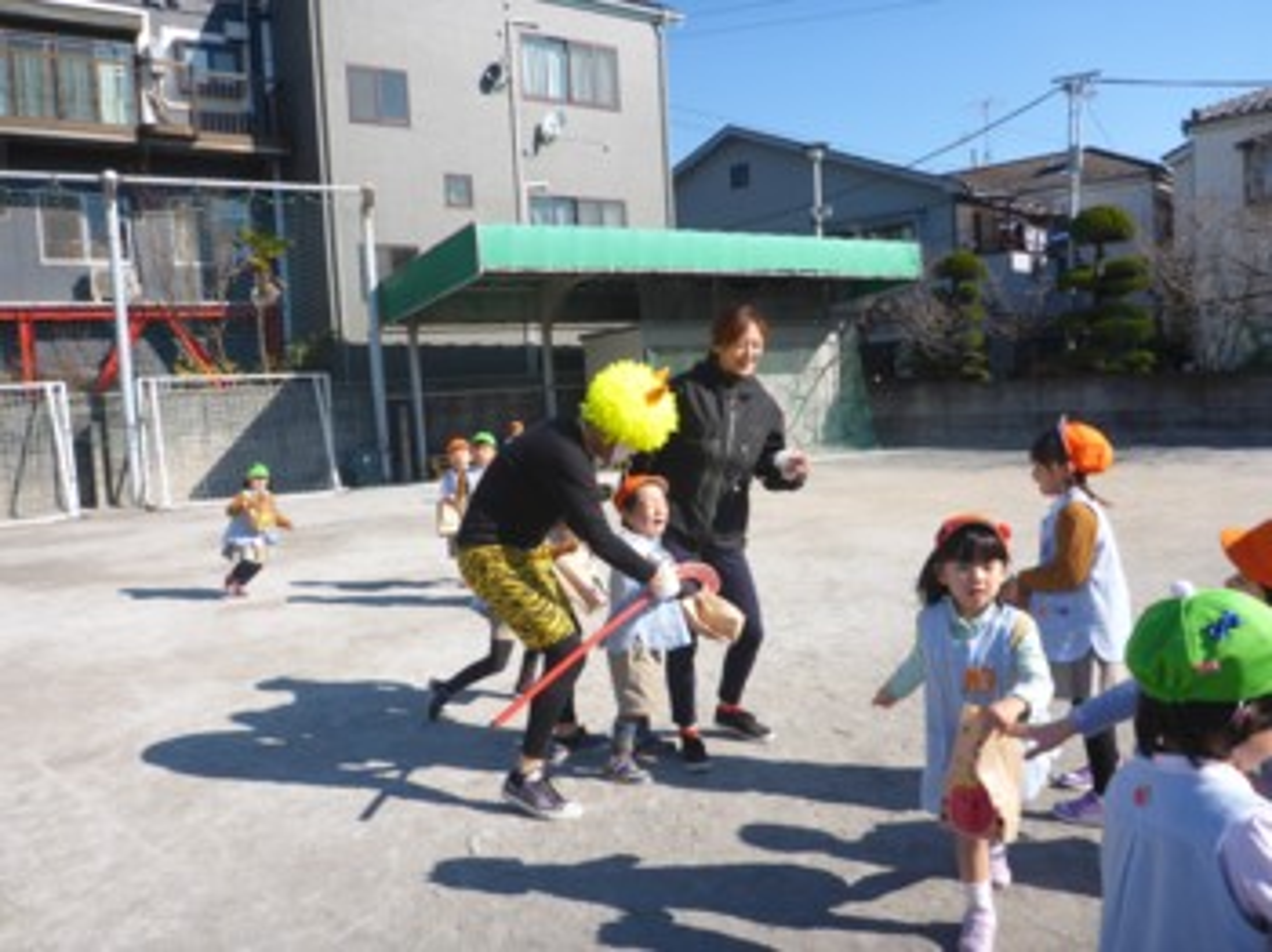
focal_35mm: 28
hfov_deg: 63.5
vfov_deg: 49.7
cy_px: 476
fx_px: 1028
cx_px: 636
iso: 100
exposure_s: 1/800
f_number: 3.3
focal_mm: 4.9
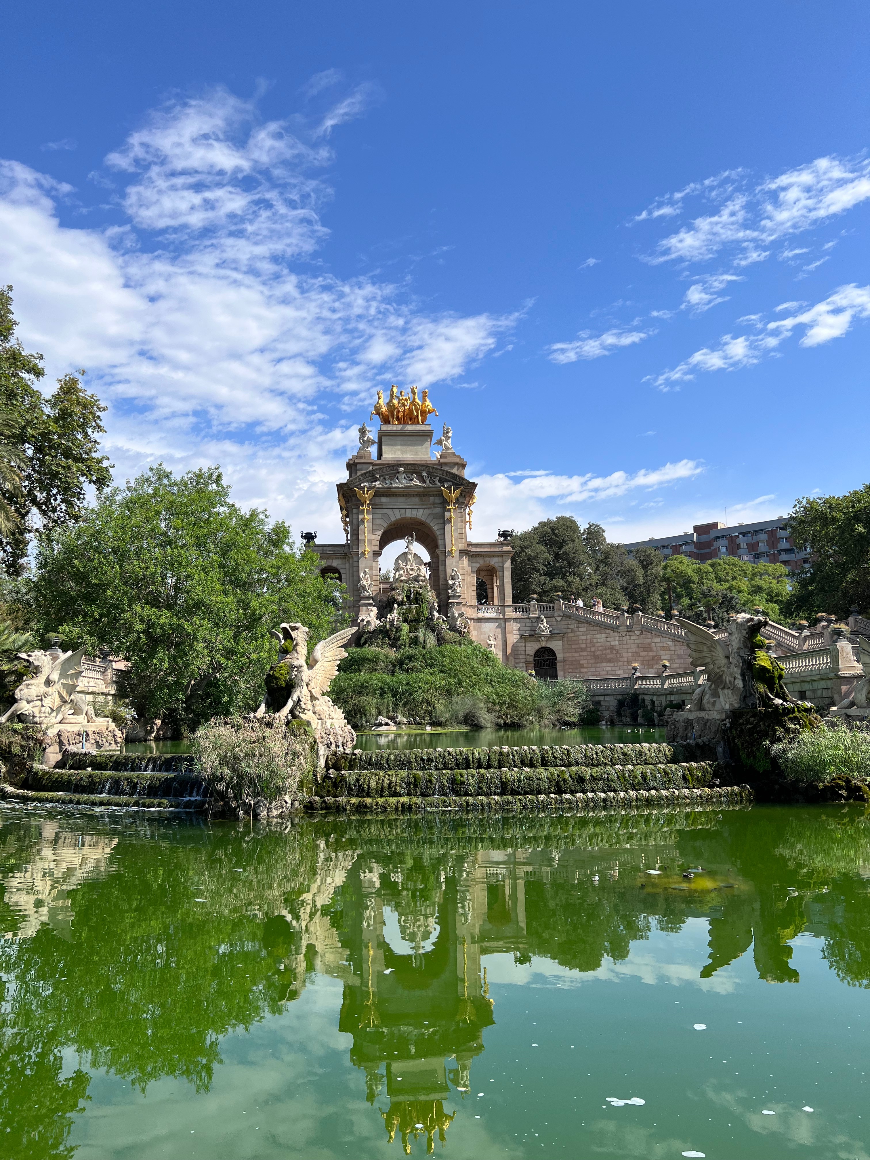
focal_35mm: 26
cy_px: 580
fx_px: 871
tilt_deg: +8.7
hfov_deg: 53.1
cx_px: 435
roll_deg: +0.9
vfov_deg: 67.3
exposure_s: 1/5076
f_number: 1.5
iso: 50
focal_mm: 5.7
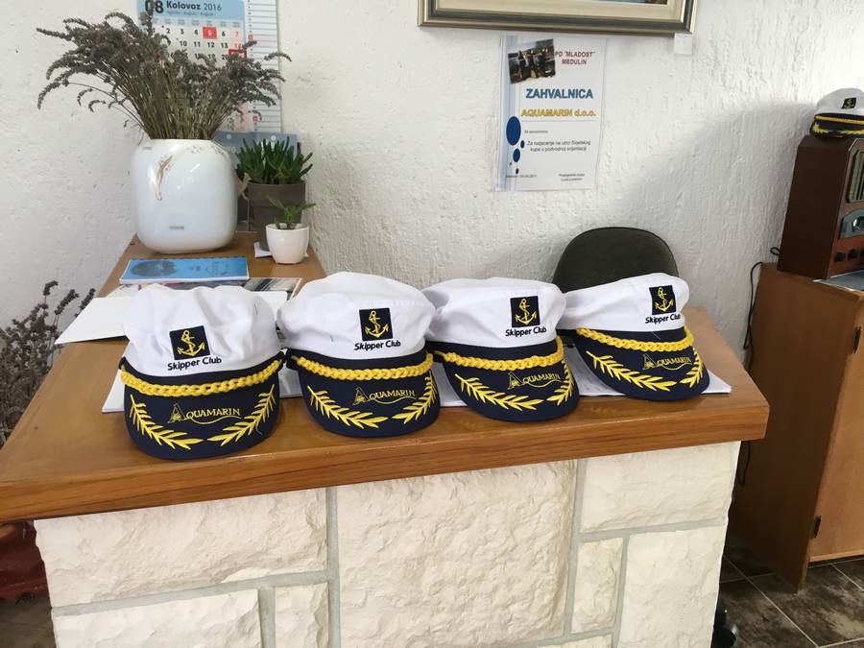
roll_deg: -1.8
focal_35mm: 29
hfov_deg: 61.7
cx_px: 432
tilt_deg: -18.0
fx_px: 724
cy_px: 324
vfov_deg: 48.2
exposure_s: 1/33
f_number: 2.2
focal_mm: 4.15
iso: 40
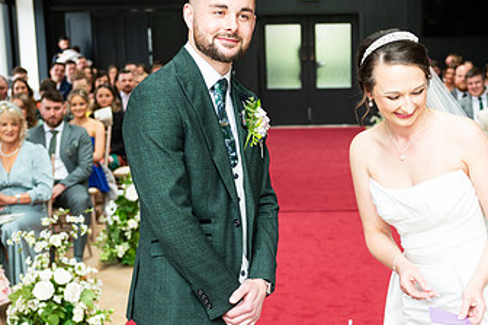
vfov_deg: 19.7
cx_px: 318
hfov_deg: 29.1
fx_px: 935
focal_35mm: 69
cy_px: 195
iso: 400
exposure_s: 1/200
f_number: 3.5
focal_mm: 40
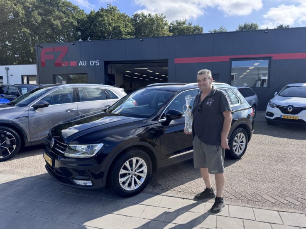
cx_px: 158
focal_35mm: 25
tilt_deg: -5.9
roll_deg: +0.5
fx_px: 221
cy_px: 117
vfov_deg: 54.9
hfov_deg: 69.4
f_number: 1.78
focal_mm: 6.76
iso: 80
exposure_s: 1/1980
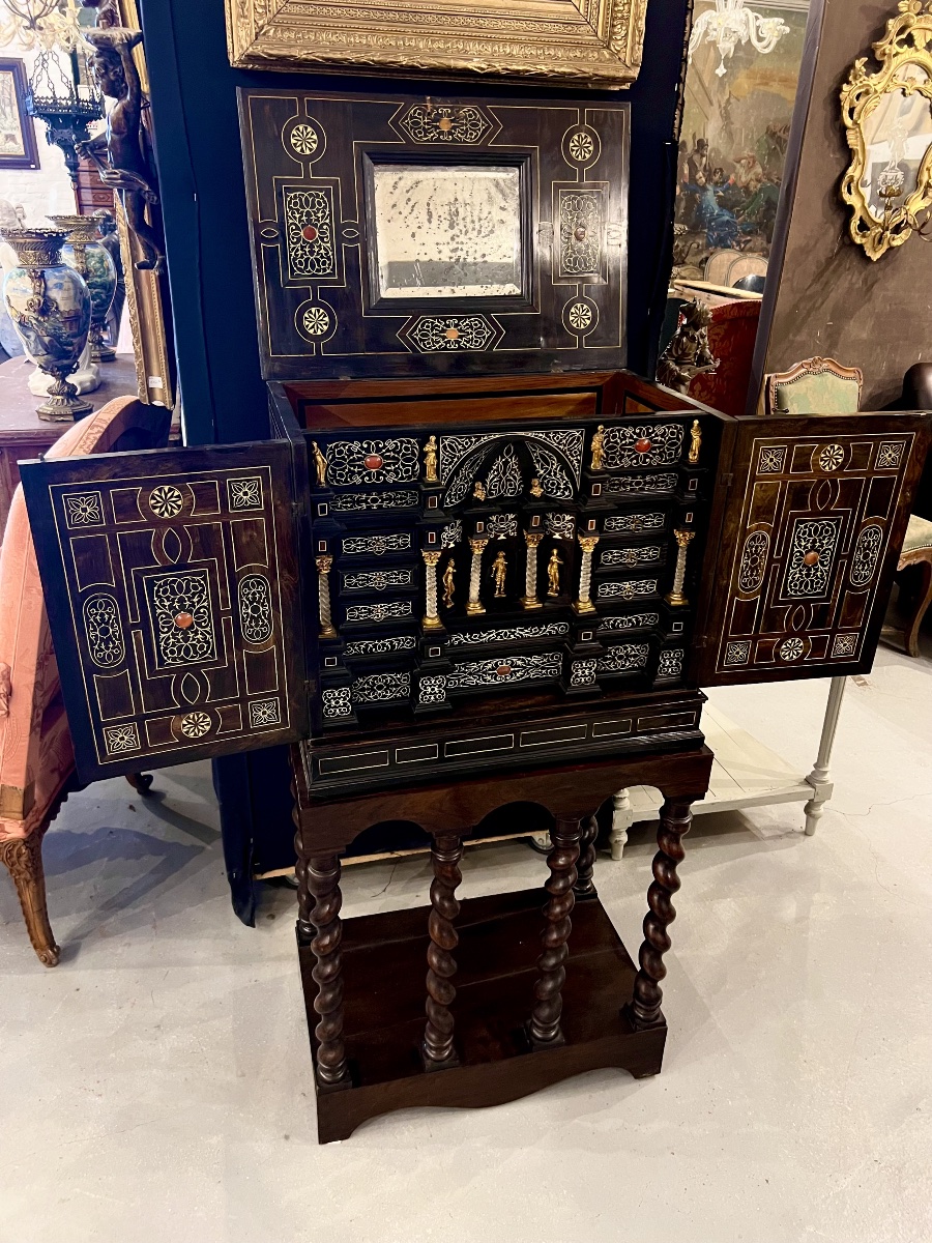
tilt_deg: -24.8
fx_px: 933
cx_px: 466
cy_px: 622
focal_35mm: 26
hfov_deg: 53.1
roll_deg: -2.2
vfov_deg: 67.3
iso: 500
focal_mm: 5.7
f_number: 1.5
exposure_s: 1/33
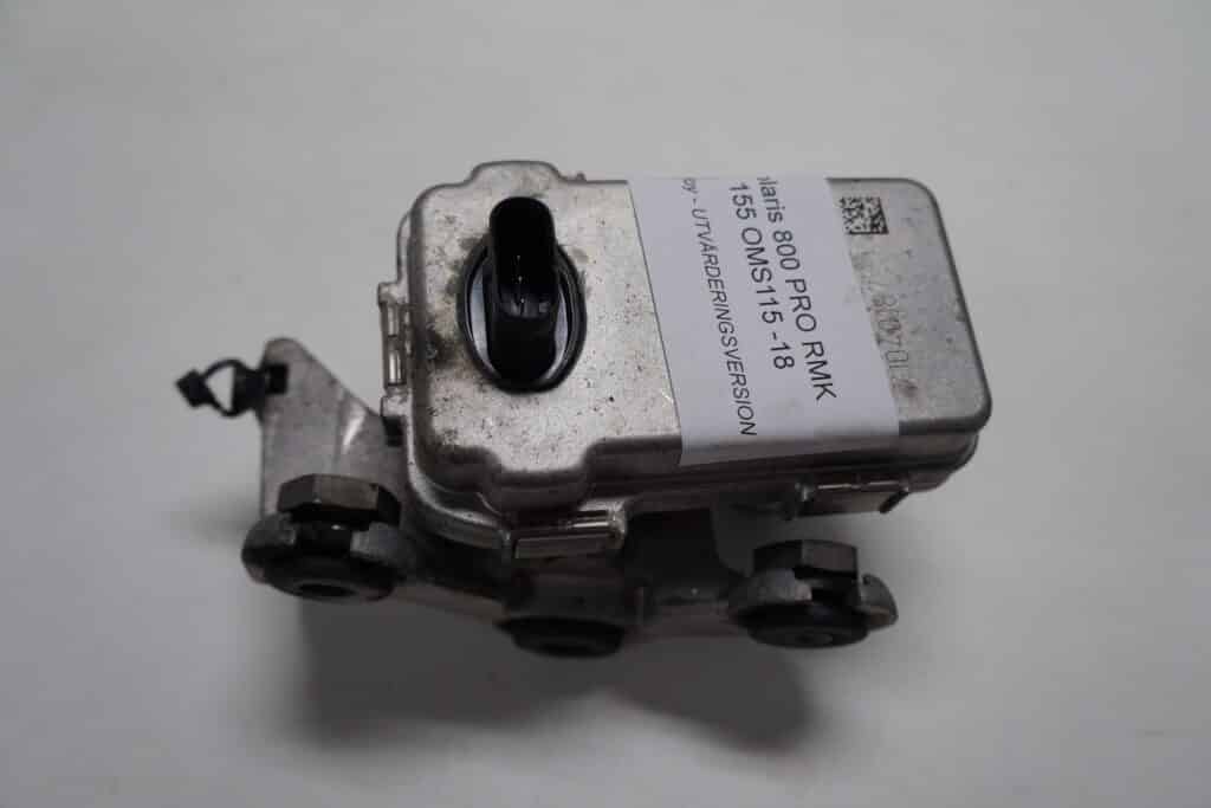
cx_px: 606
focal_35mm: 30
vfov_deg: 43.6
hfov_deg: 61.9
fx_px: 1009
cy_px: 404
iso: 100
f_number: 4.5
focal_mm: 20
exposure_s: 1/60
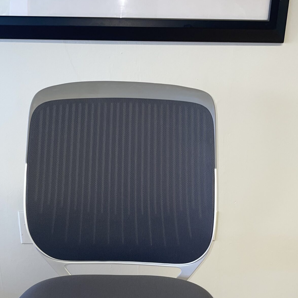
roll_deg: +0.3
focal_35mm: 50
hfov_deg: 34.0
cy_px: 285
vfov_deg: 31.9
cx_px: 130
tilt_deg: -26.8
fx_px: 487
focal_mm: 4.2
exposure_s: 1/28
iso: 32
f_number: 1.6
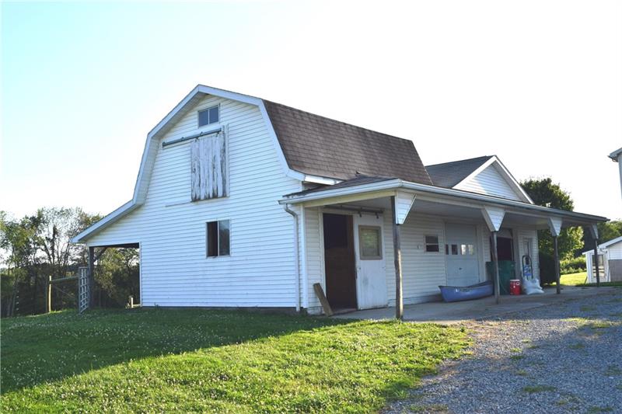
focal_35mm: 36
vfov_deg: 36.9
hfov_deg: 53.1
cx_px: 311
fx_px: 622
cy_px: 207
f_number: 9
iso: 100
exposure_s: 1/200
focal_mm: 24
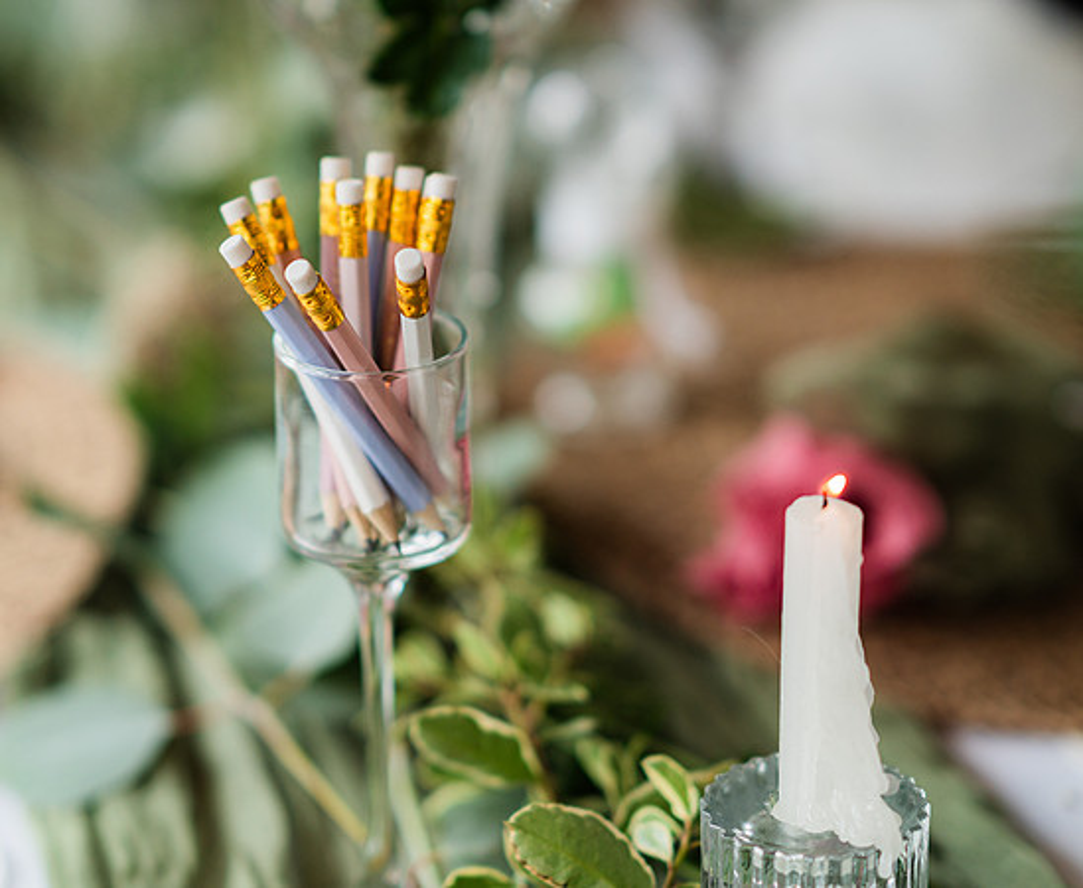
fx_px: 3952
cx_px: 416
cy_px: 331
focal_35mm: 122
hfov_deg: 15.6
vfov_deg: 12.8
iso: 200
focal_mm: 85
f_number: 1.4
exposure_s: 1/250
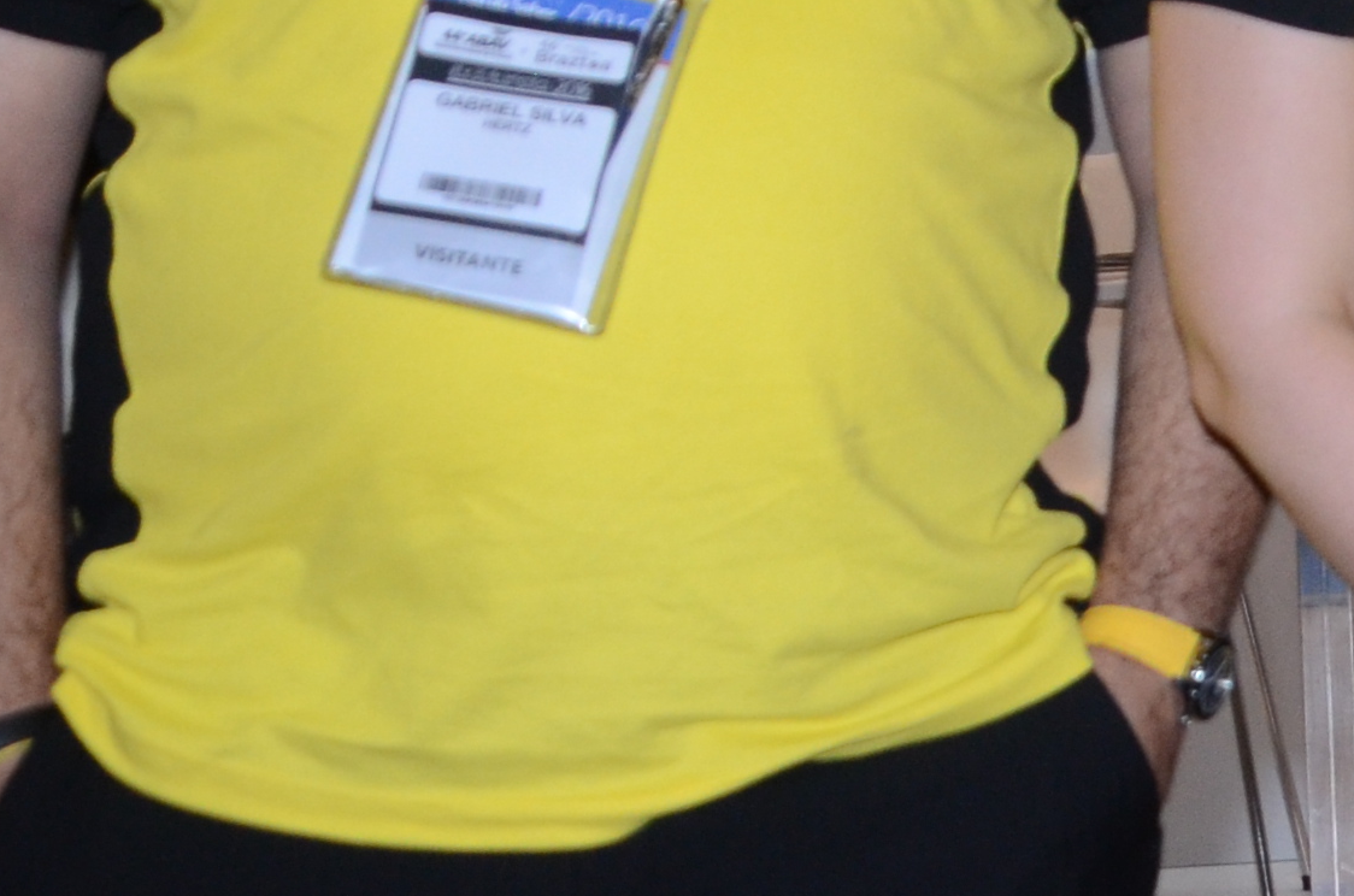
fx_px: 6417
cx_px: 2859
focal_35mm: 171
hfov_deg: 10.8
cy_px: -483
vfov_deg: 7.8
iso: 800
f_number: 5.6
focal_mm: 26
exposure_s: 1/100
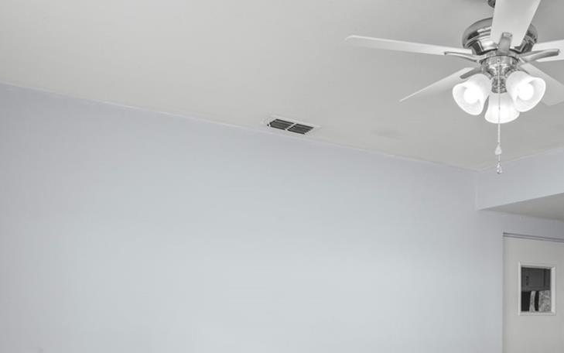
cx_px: 421
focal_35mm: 38
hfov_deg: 49.5
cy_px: 326
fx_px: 584
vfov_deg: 31.8
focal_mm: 17
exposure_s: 1
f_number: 8
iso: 320
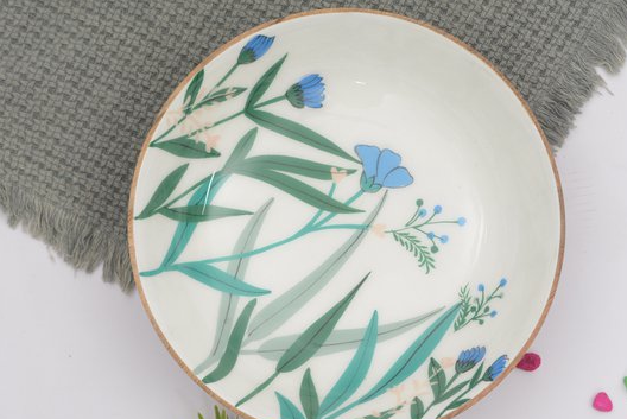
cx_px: 340
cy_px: 275
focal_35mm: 109
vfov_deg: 12.6
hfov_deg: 18.7
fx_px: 1900
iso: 100
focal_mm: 48
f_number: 8
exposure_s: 1/100
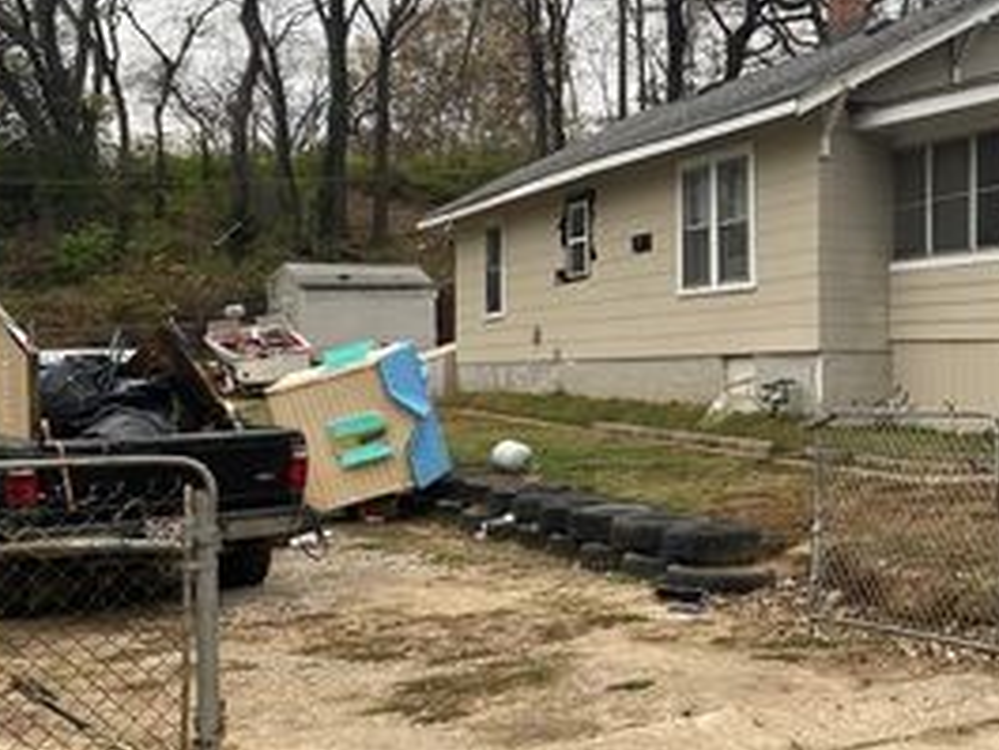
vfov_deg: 29.7
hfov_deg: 36.6
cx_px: 886
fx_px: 1415
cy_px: 318
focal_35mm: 49
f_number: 1.8
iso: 50
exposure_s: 1/122
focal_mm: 4.25
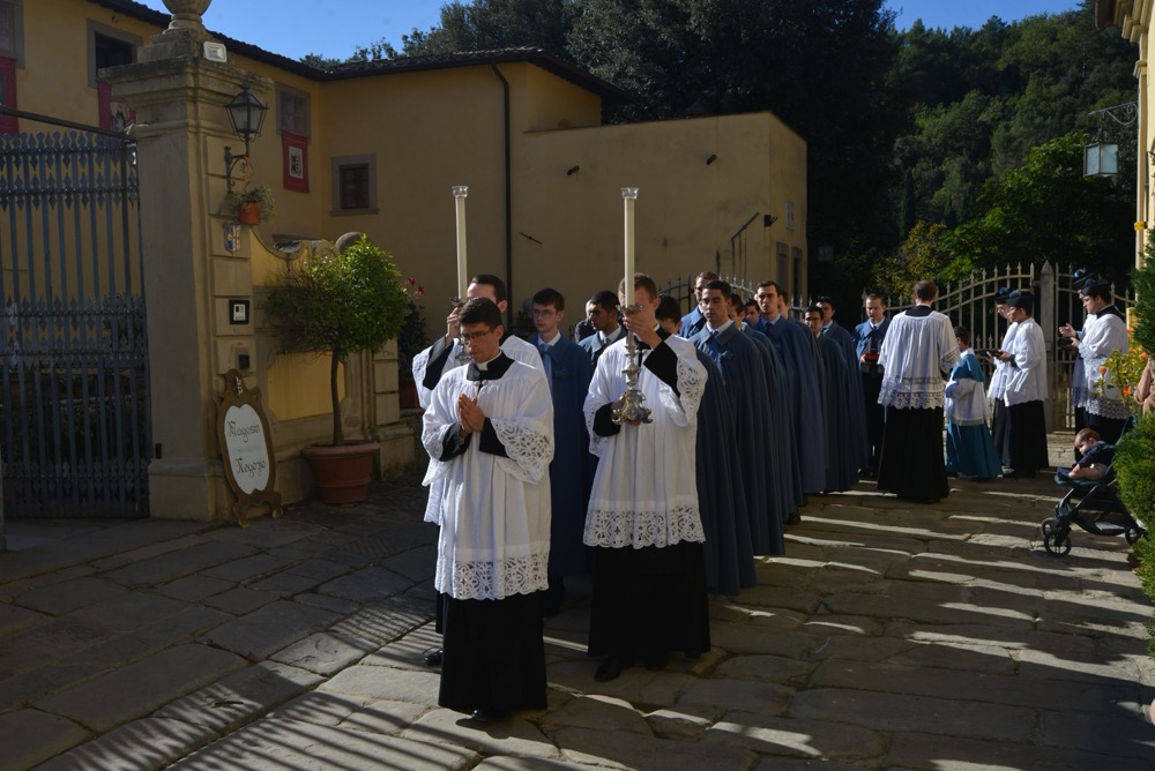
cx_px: 578
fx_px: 1124
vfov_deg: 37.9
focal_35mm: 35
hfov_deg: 54.4
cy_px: 386
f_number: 14
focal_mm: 35
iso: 400
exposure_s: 1/800
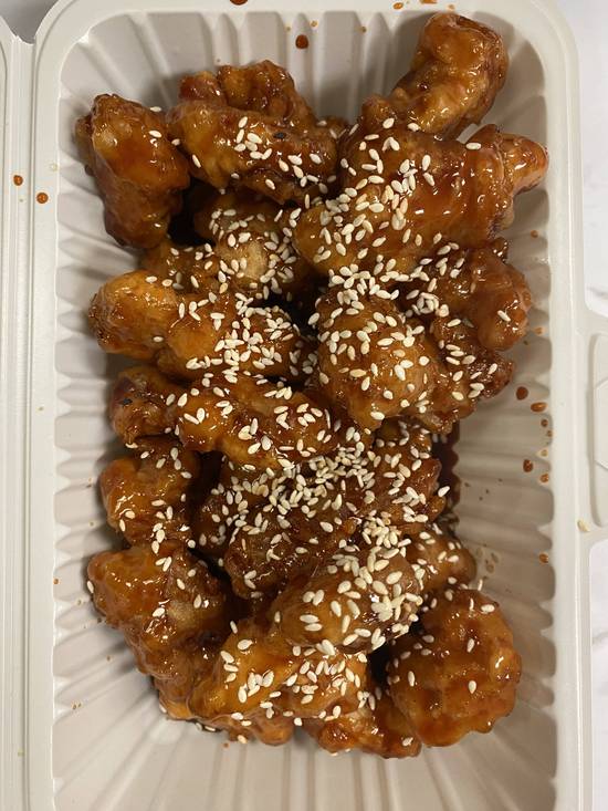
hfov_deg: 53.1
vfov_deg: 67.3
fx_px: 609
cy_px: 406
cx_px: 304
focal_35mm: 26
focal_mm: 4.25
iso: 160
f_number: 1.8
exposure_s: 1/60
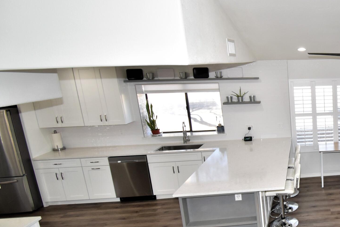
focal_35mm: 31
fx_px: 293
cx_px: 349
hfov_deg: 48.2
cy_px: 135
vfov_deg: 42.2
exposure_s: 1/200
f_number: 5
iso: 800
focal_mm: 10
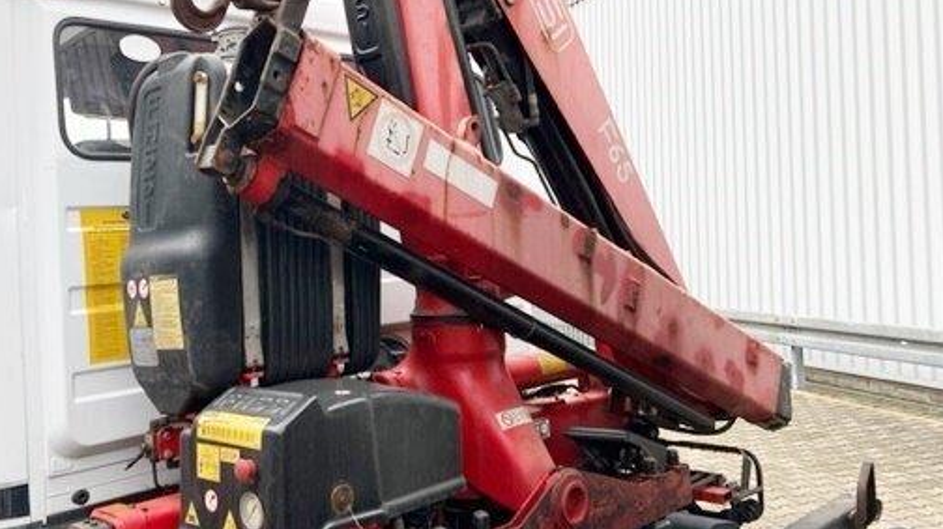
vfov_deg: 32.7
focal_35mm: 36
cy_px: 202
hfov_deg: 54.9
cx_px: 380
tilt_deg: +3.5
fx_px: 900
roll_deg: +1.4
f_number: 1.5
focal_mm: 5.7
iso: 50
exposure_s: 1/380
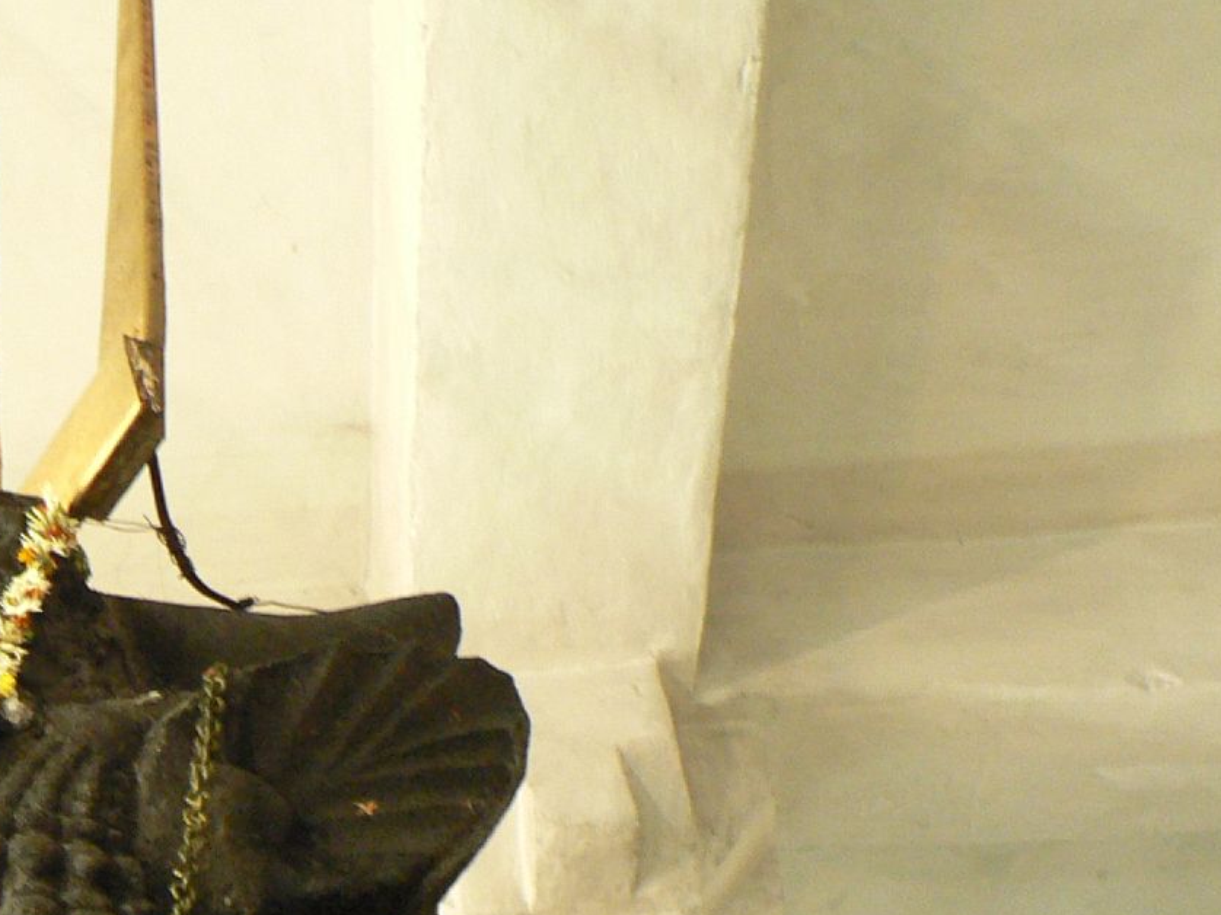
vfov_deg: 16.2
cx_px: -68
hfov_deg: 21.3
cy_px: 1071
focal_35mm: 88
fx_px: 3103
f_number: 2.8
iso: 200
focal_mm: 6
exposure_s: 1/13
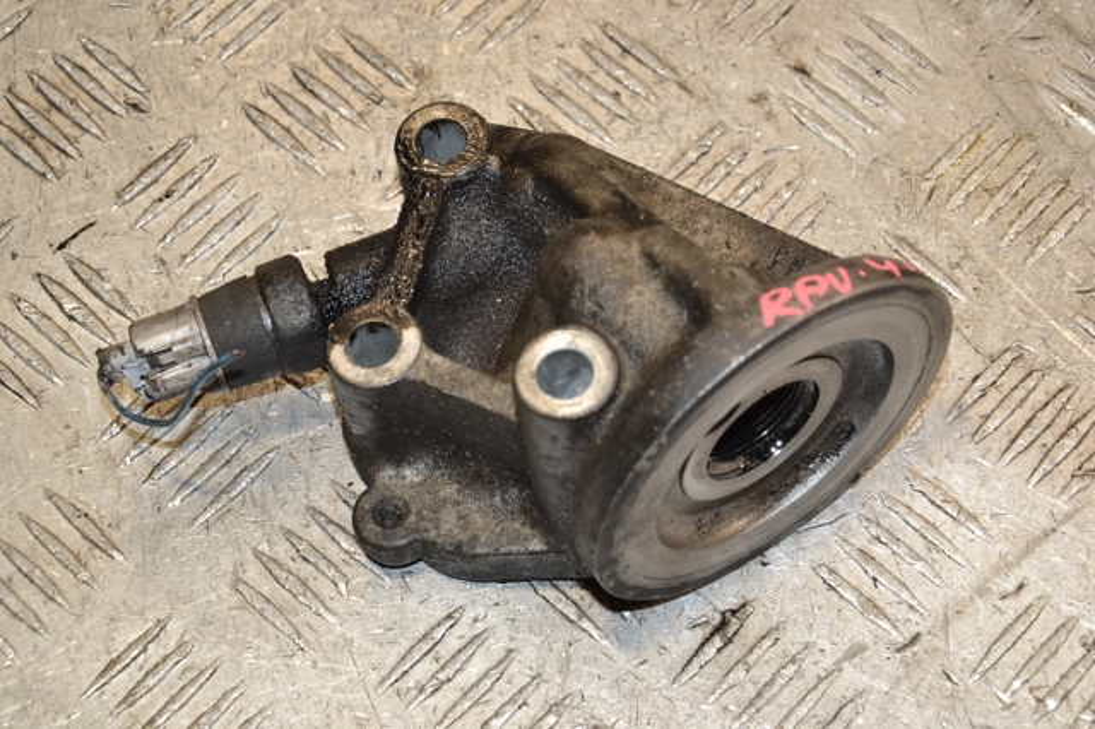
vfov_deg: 15.7
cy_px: 364
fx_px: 2645
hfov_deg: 23.4
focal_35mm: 87
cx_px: 548
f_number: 7.1
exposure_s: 1/200
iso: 800
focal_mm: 58
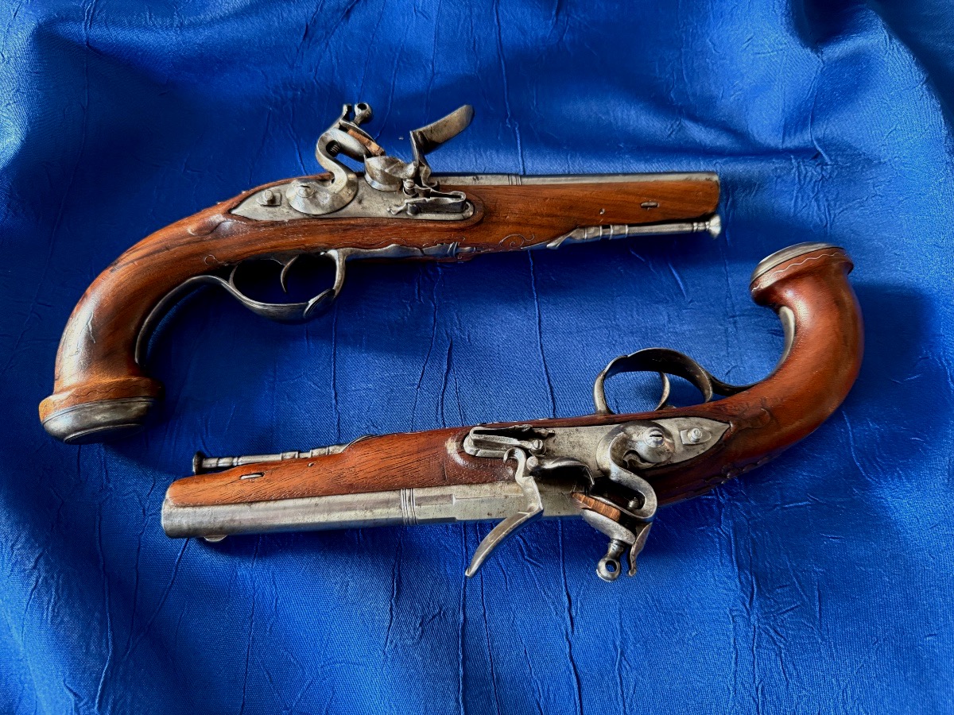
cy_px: 358
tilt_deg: -69.3
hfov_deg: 71.6
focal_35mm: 24
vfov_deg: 56.8
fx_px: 661
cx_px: 477
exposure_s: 1/60
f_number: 1.78
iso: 640
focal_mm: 6.76
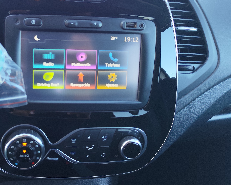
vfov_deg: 42.1
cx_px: 64
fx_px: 239
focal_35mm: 35
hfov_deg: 49.9
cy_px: 81
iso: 200
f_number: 1.65
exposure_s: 1/100
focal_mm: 6.14
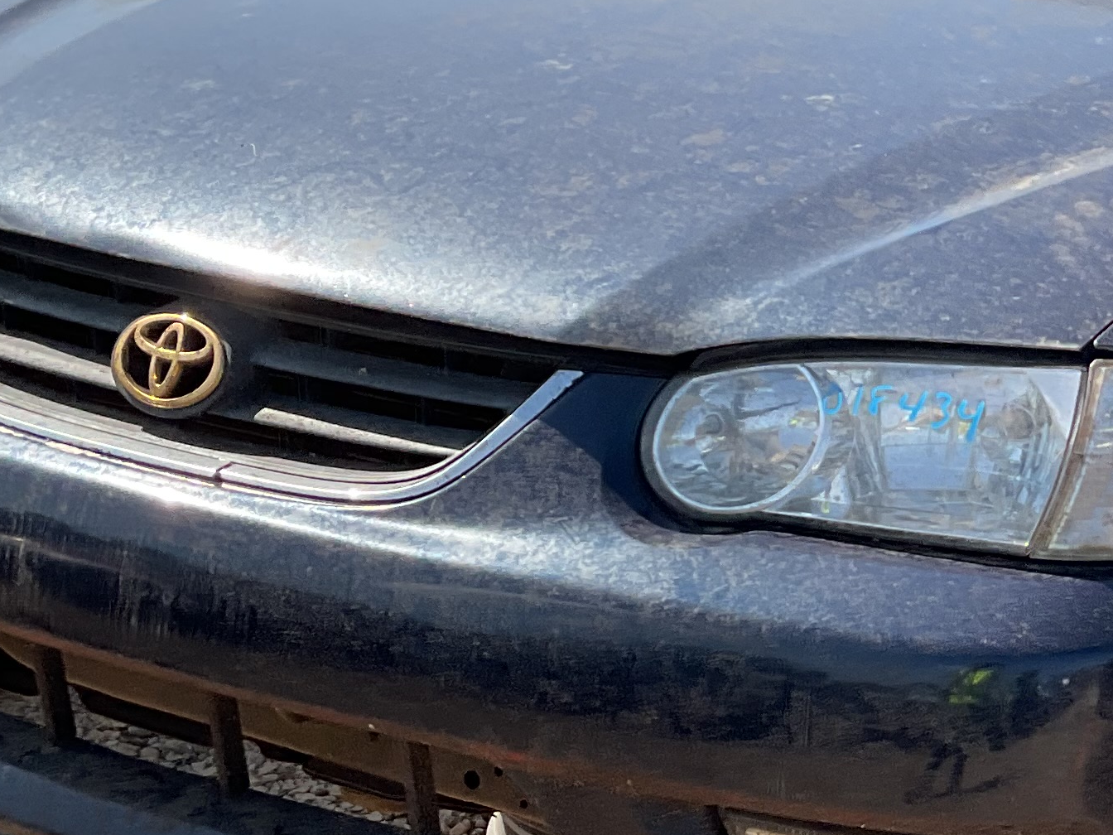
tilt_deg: -13.7
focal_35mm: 87
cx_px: 1156
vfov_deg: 17.0
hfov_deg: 21.6
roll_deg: -5.8
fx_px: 2797
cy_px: 389
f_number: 1.8
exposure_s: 1/1121
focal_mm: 3
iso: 16
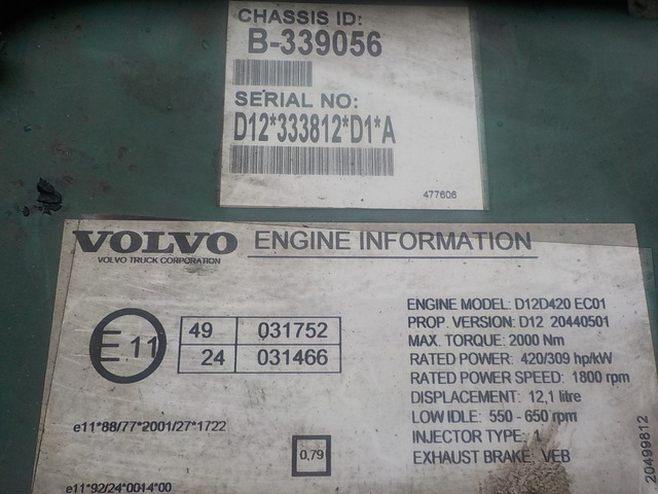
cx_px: 329
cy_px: 247
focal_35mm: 30
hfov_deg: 60.0
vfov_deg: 46.8
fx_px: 570
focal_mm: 4.1
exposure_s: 1/100
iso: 125
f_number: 3.3
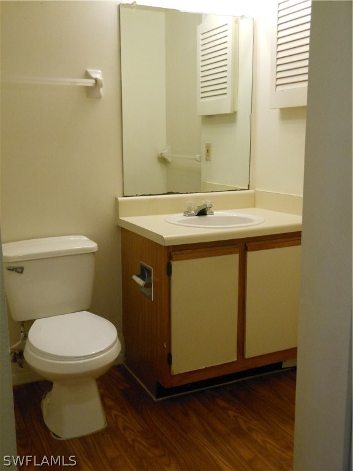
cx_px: 176
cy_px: 236
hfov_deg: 37.7
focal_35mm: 38
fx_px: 517
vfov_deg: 49.0
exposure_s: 1/60
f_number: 3.6
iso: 400
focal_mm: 6.8
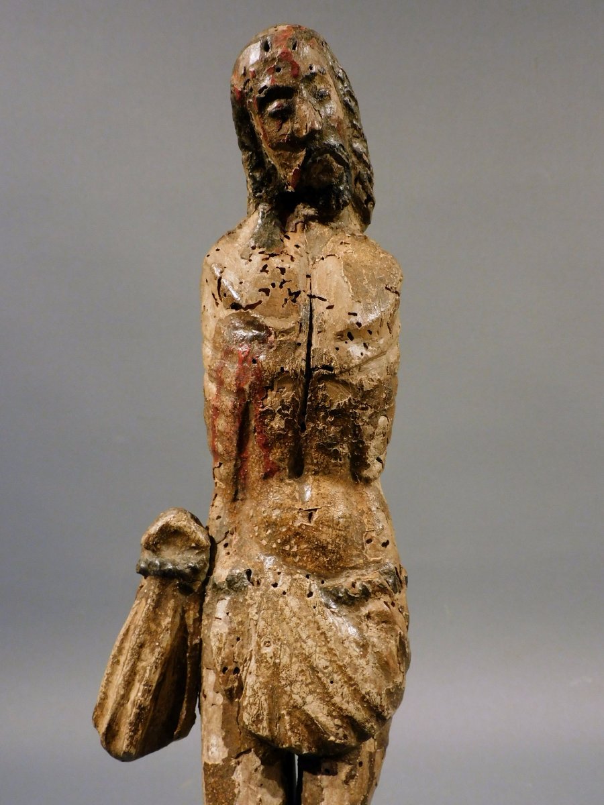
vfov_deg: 60.0
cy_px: 402
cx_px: 302
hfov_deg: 46.8
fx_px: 698
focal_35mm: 30
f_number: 3.5
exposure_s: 1/30
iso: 320
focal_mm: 5.4
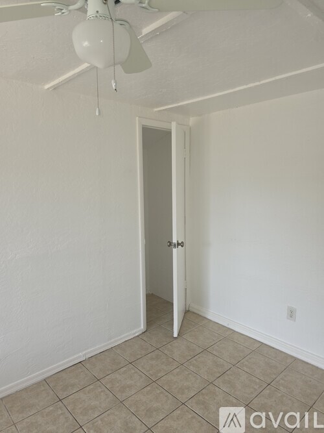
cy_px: 216
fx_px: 287
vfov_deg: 73.9
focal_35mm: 23
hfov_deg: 58.9
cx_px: 162
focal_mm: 6.3
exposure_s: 1/60
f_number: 1.7
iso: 32
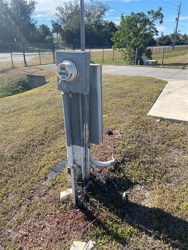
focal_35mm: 26
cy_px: 125
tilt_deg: -21.8
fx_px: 188
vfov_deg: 67.3
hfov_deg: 53.1
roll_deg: +0.8
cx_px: 94
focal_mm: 4.25
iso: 32
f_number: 1.8
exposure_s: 1/1927
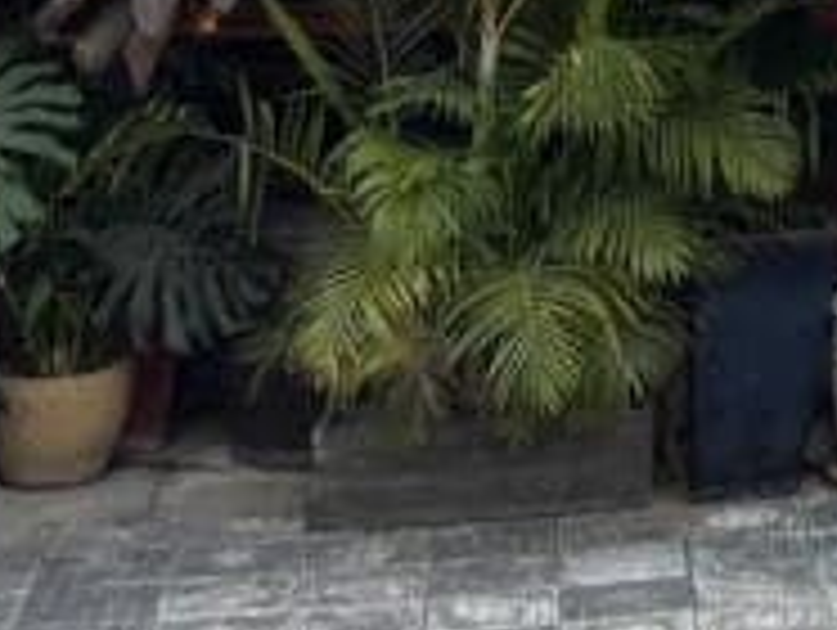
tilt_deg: +8.7
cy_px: -922
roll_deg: +0.9
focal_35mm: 143
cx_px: 1948
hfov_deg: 11.6
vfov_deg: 9.2
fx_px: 3462
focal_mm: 5.1
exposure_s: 1/100
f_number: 1.6
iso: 32
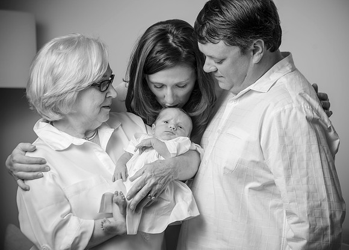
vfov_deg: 11.0
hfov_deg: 15.2
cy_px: 134
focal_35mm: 131
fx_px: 1304
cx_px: 191
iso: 125
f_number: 5.6
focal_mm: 116
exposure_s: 1/160
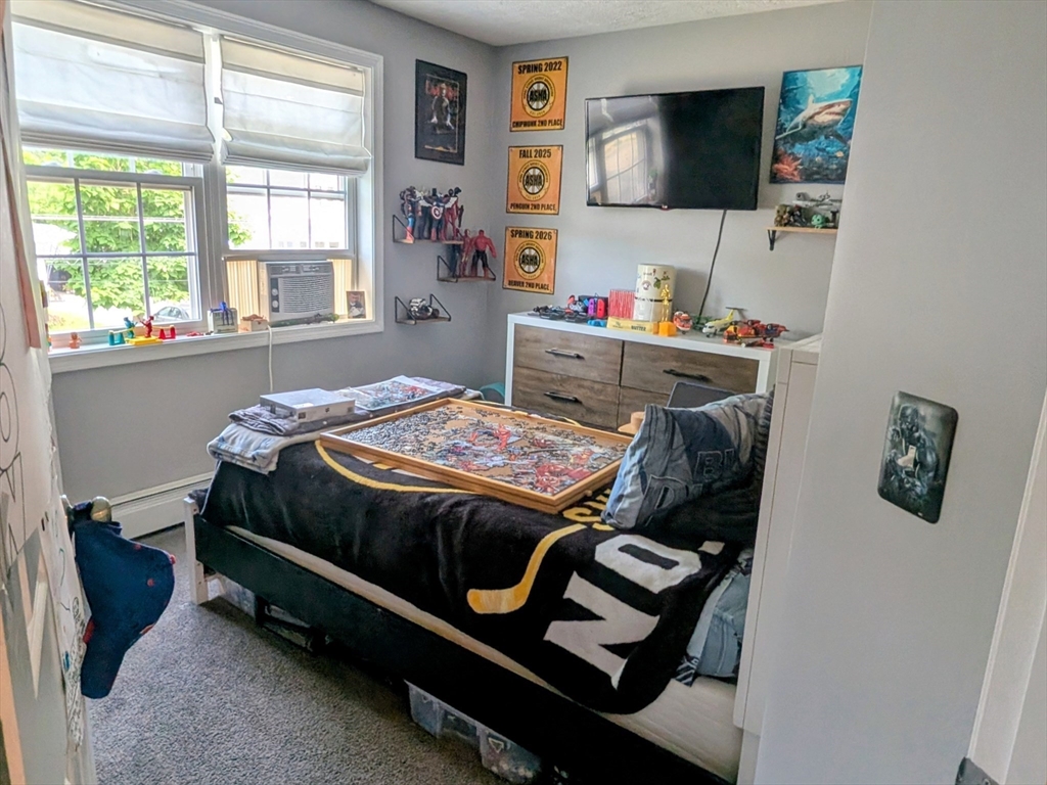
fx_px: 484
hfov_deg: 94.5
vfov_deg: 78.1
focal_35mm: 16
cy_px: 392
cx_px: 524
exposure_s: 1/60
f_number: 2.2
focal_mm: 2.22
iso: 79
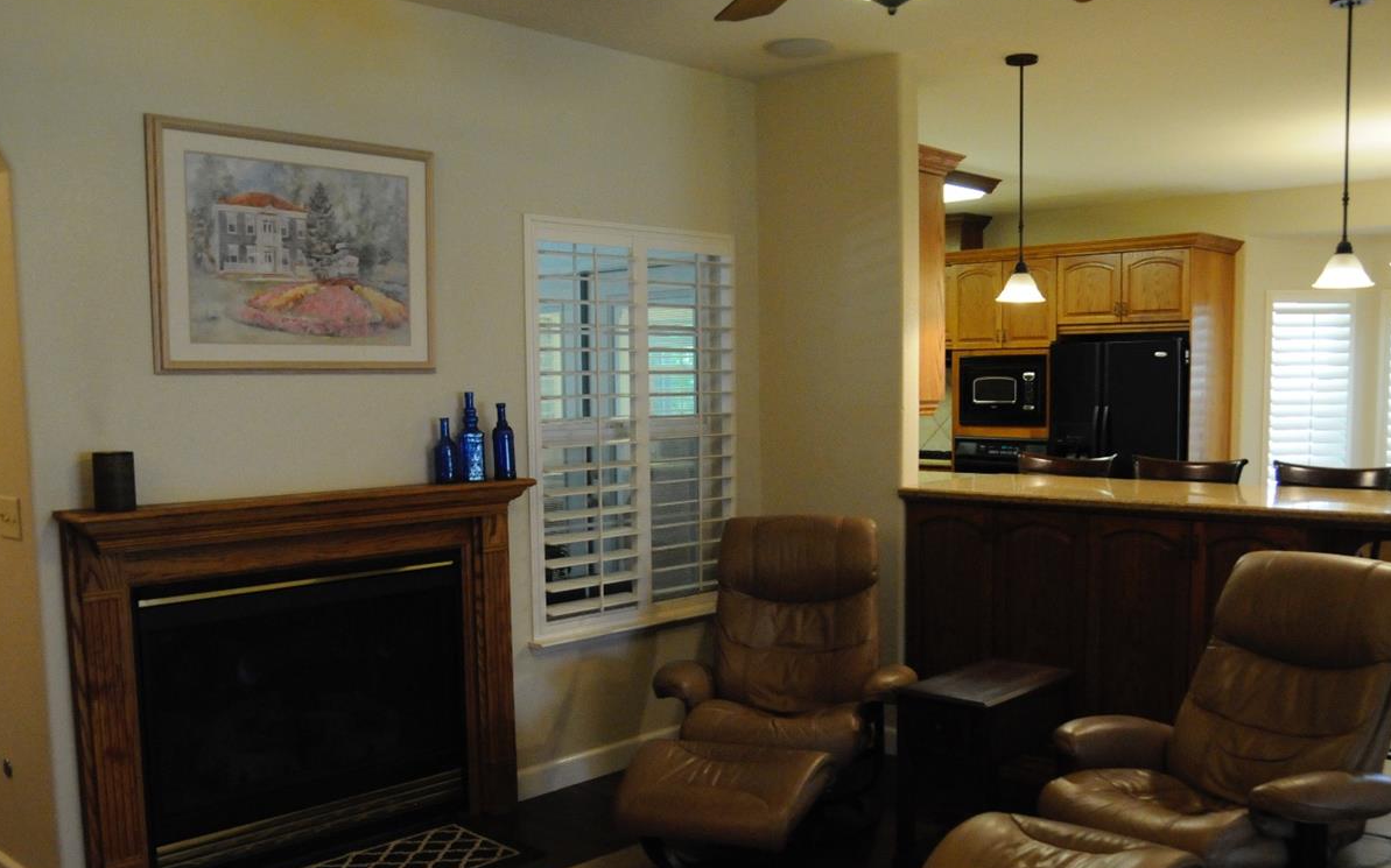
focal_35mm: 33
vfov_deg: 38.6
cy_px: 506
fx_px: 1237
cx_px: 738
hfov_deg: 58.6
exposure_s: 1/125
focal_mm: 17
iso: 2000
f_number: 3.5
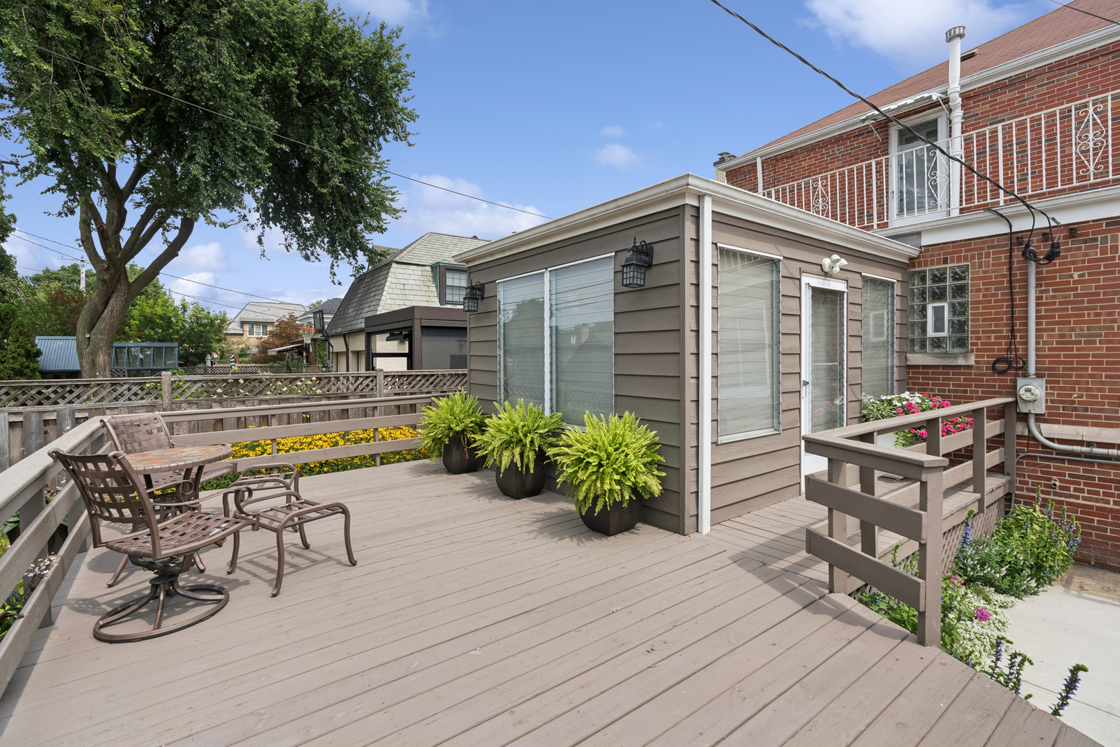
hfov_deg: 96.7
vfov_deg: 73.7
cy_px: 374
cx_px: 560
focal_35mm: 16
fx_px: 498
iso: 400
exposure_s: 1/1250
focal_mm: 16
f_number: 8
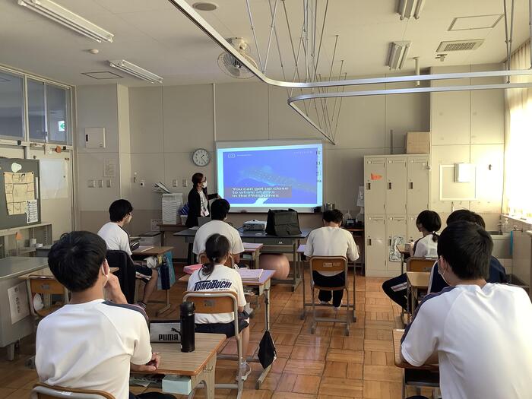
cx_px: 266
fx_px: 476
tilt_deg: -3.0
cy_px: 200
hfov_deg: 58.4
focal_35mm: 31
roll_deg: +0.5
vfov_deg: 45.4
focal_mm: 3.3
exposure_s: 1/60
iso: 50
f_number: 2.4
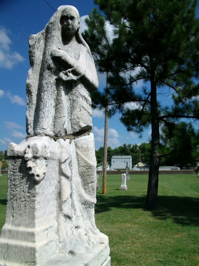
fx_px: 245
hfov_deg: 44.2
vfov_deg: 56.8
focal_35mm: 32
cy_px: 133
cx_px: 100
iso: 80
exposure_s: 1/504
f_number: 5.5
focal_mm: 5.7
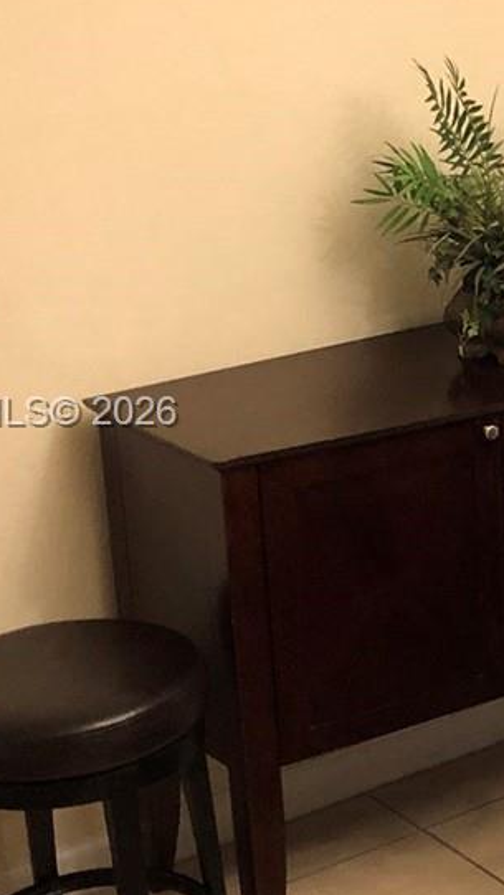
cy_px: 414
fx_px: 2138
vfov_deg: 23.7
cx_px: 985
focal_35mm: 90
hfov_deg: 12.1
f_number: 1.8
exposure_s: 1/15
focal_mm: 3.99
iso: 100
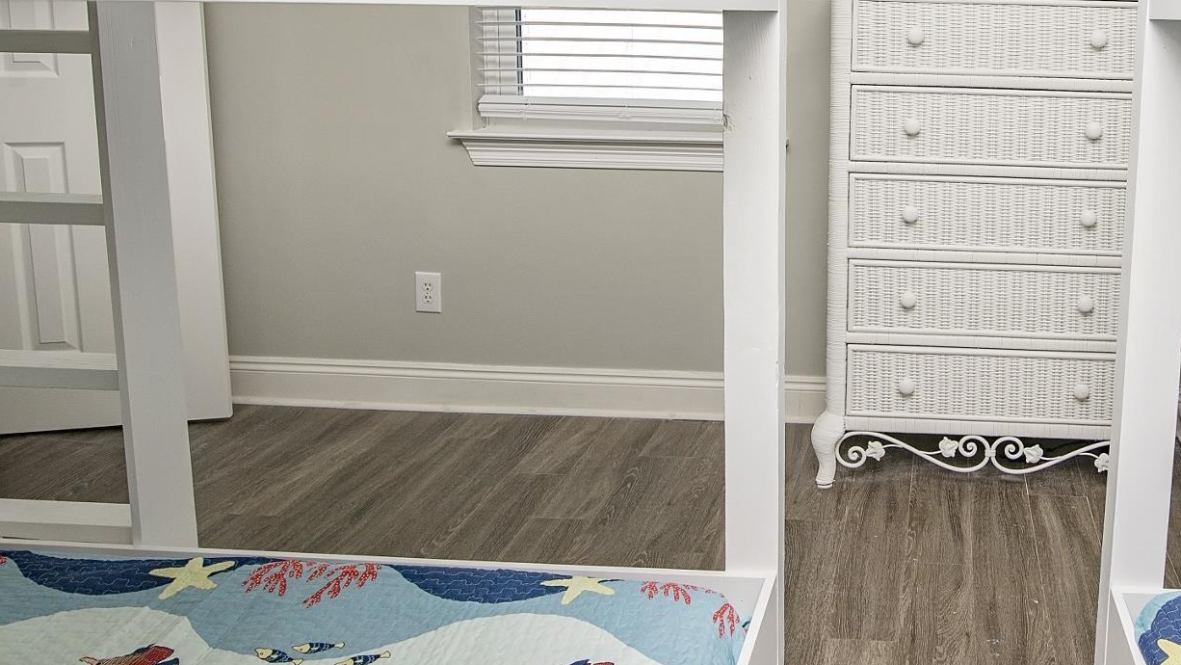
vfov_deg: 33.1
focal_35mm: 35
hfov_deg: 53.7
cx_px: 905
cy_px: 175
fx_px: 1096
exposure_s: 1/160
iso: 640
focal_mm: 16
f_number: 8
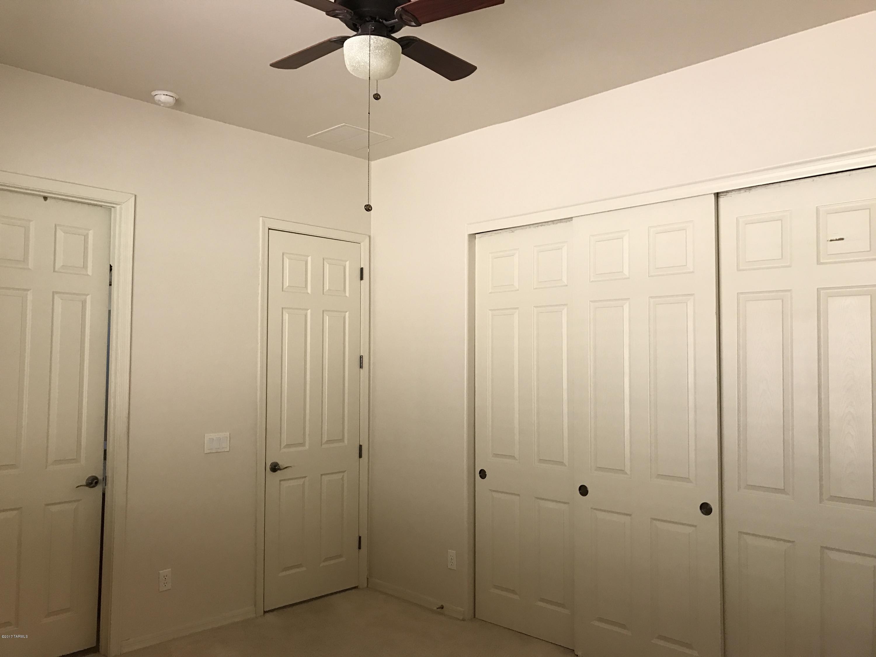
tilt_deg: +3.0
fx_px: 709
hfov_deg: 63.4
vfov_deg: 49.7
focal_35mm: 28
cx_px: 438
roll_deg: +0.0
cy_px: 328
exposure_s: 1/30
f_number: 1.8
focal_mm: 3.99
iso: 25
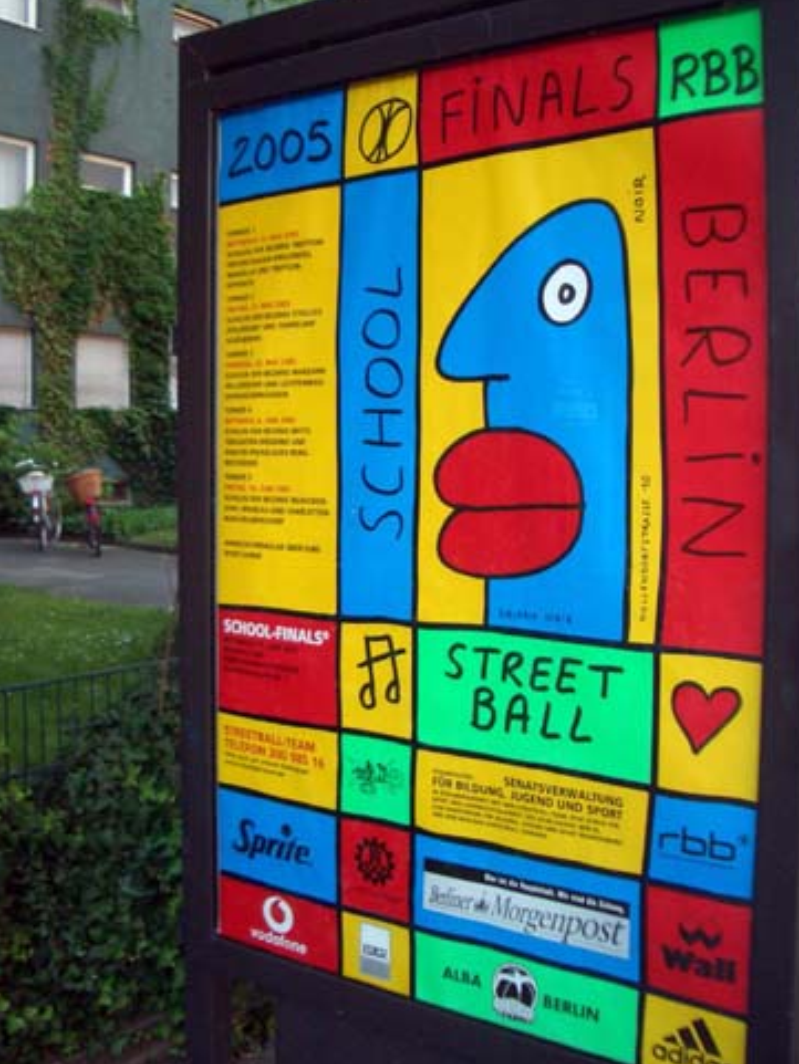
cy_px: 487
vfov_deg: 46.7
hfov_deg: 36.0
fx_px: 1230
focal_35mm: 40
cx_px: 366
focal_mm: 5.8
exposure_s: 1/80
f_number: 2.6
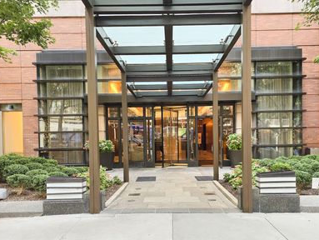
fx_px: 277
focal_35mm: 30
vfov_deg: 46.6
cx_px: 170
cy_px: 143
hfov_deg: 59.9
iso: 125
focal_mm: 6.3
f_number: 1.7
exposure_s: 1/120
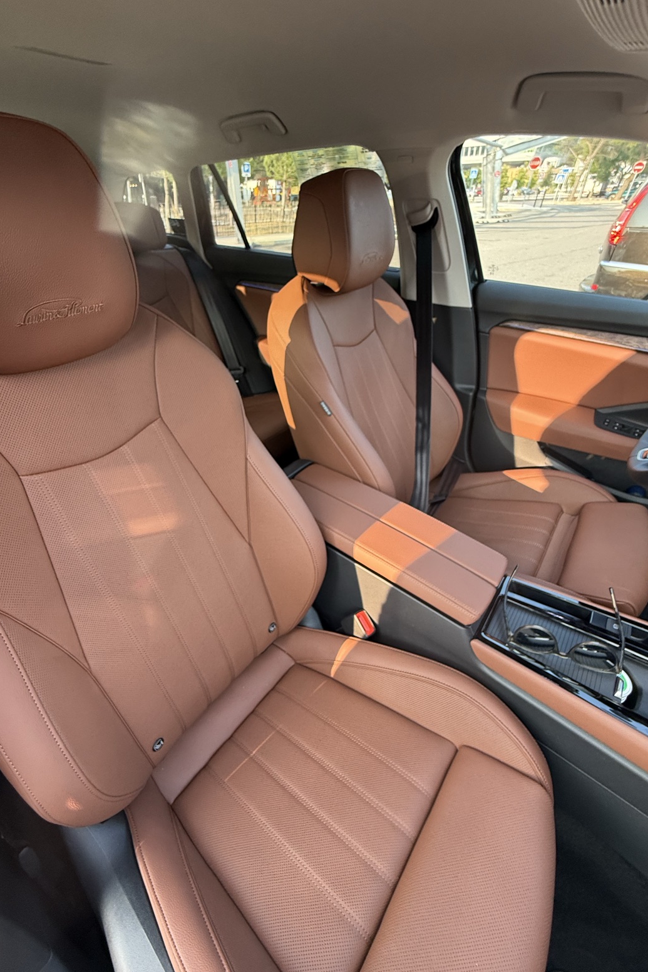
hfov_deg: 76.9
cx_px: 279
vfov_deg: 100.4
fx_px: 405
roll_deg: +0.5
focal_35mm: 15
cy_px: 481
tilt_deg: -34.1
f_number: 2.2
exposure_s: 1/99
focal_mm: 2.22
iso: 160
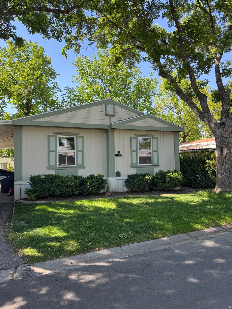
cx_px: 116
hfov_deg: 56.8
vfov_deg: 71.6
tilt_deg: +1.8
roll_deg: +2.3
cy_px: 154
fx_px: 214
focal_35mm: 24
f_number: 1.78
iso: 80
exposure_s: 1/723
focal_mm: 6.76
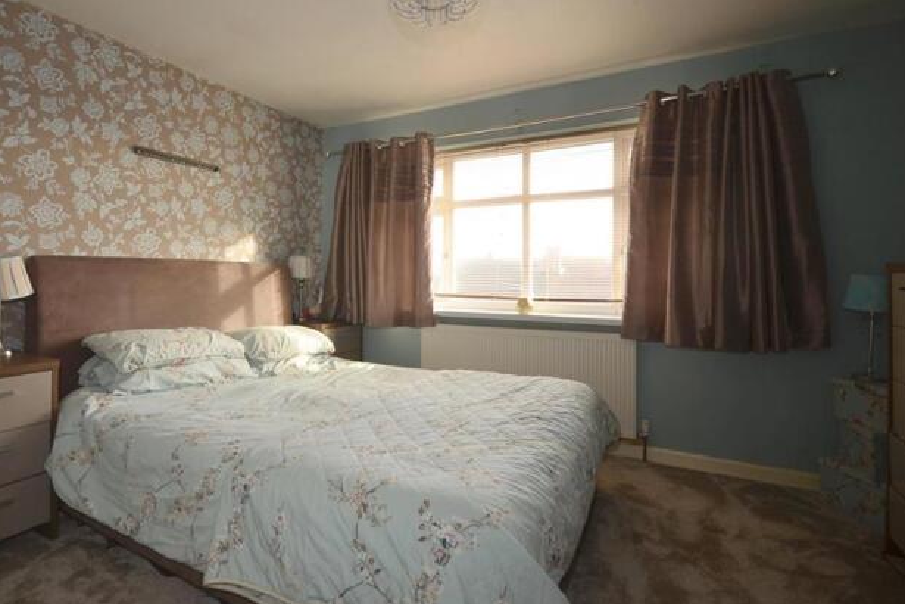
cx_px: 433
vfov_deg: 73.7
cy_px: 295
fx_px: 402
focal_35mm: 16
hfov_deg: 96.7
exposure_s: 1/30
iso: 200
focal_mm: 10
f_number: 5
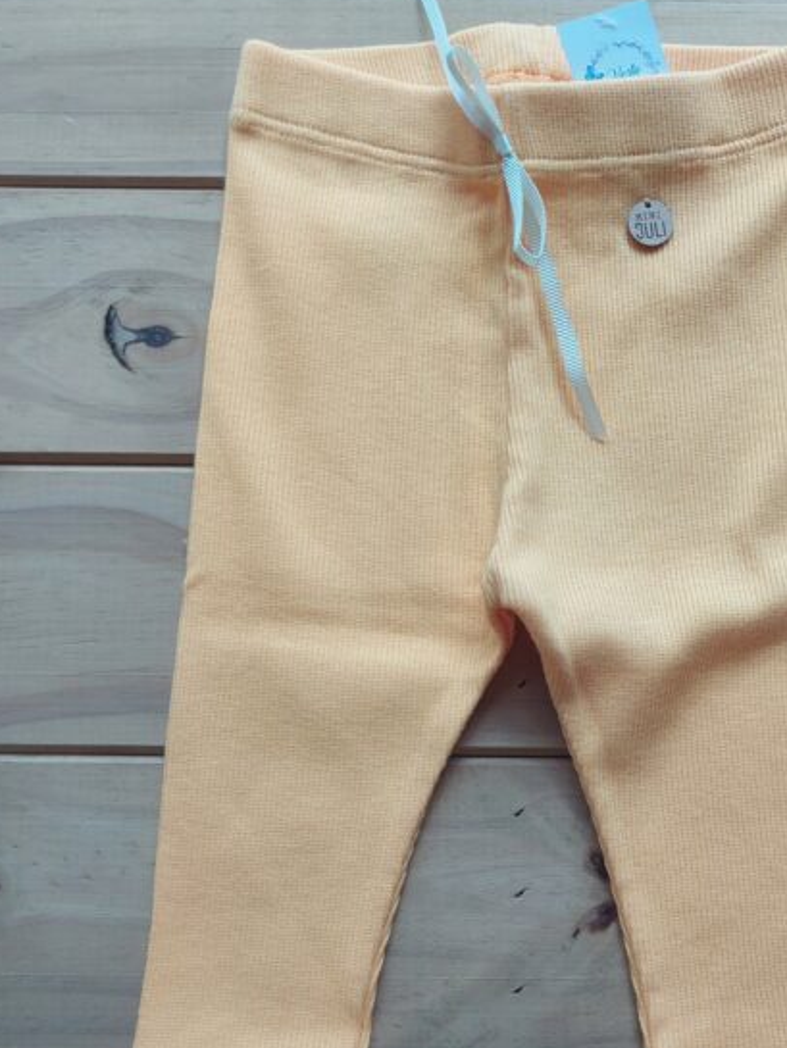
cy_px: 617
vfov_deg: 42.8
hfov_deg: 32.6
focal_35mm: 44
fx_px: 1333
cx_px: 533
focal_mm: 4.6
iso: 32
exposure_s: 1/100
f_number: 1.8
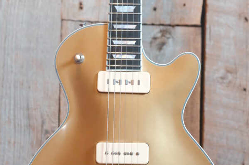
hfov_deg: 16.4
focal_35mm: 125
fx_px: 864
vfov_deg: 10.9
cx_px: 124
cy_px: 115
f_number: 4
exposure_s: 1/60
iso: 6400
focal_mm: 55
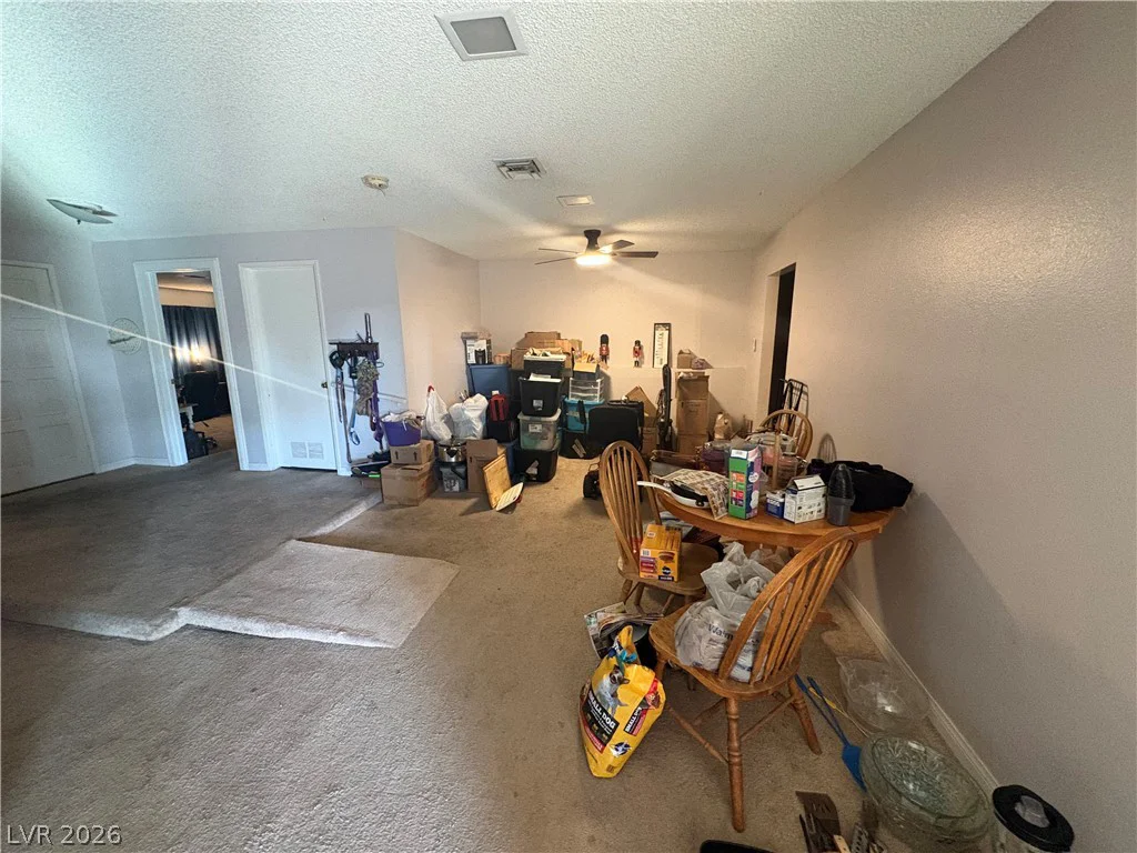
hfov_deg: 102.1
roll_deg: +1.1
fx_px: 460
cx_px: 568
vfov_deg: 85.7
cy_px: 426
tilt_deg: -11.1
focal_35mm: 14
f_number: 2.2
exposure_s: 1/60
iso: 800
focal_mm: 2.22
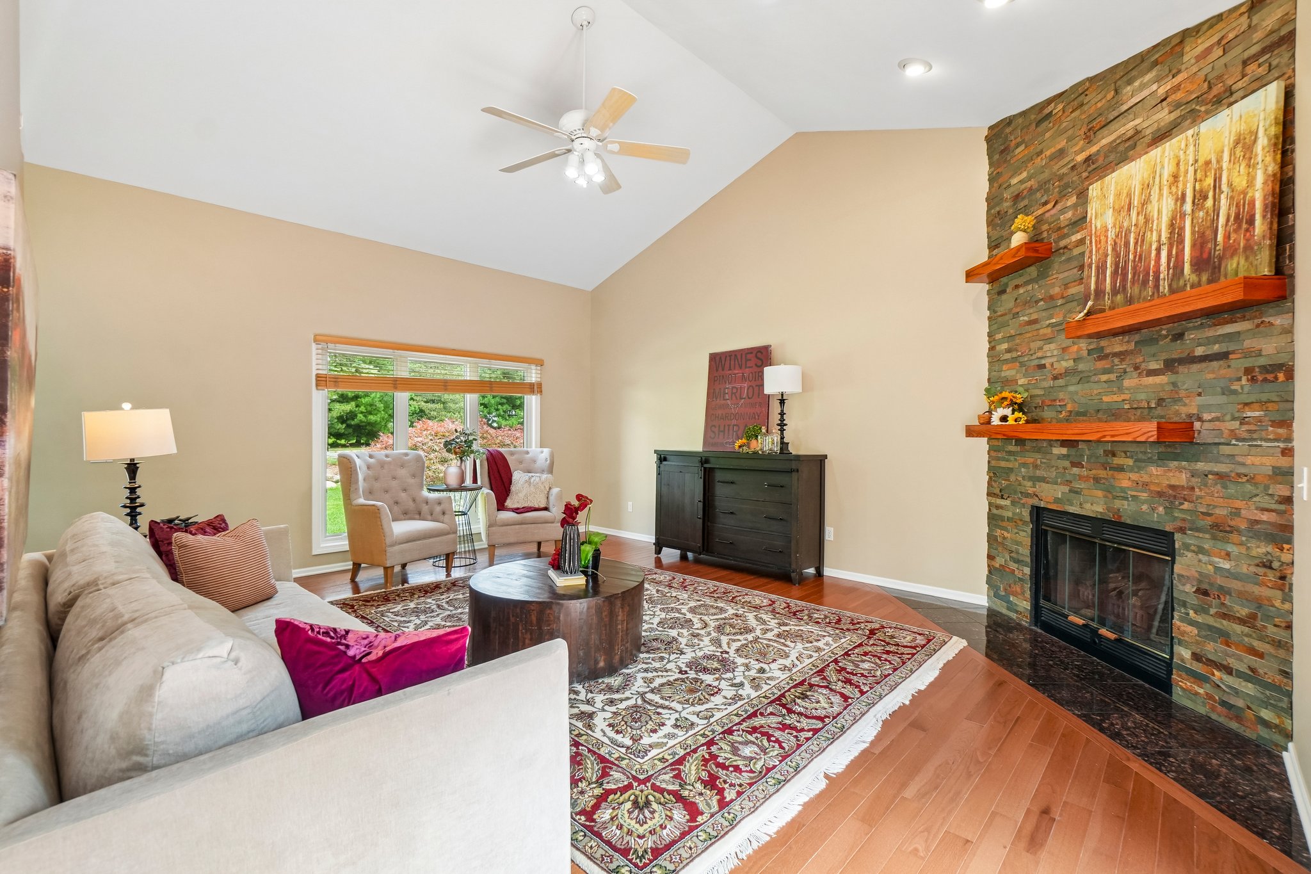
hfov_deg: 100.4
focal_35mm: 15
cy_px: 437
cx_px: 656
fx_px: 546
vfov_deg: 77.3
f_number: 8
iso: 400
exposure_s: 1/15
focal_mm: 10
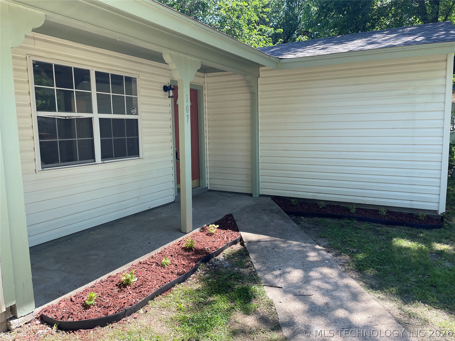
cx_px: 228
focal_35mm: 26
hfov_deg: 67.3
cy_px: 170
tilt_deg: -6.4
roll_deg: +1.6
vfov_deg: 53.1
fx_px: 342
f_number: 1.6
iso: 32
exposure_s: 1/615
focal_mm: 4.2
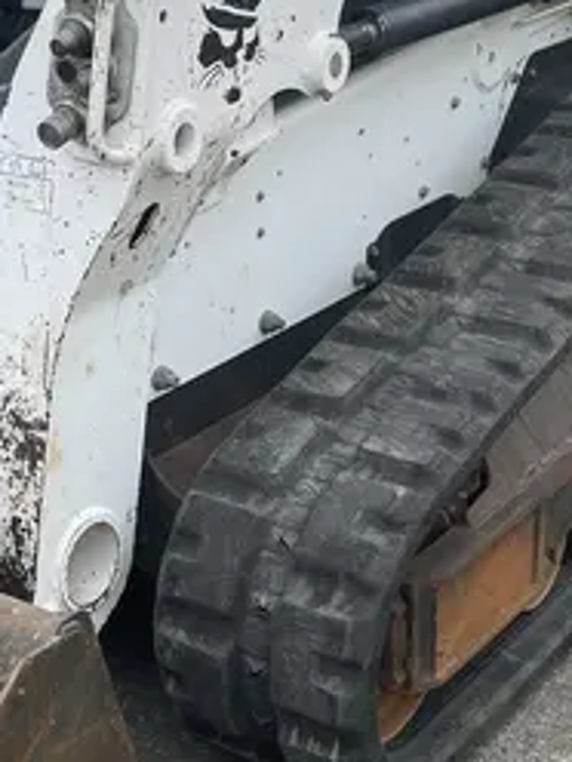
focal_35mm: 77
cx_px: -3
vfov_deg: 25.3
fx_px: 1696
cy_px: 309
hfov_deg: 18.6
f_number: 1.6
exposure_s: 1/1742
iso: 50
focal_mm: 4.2
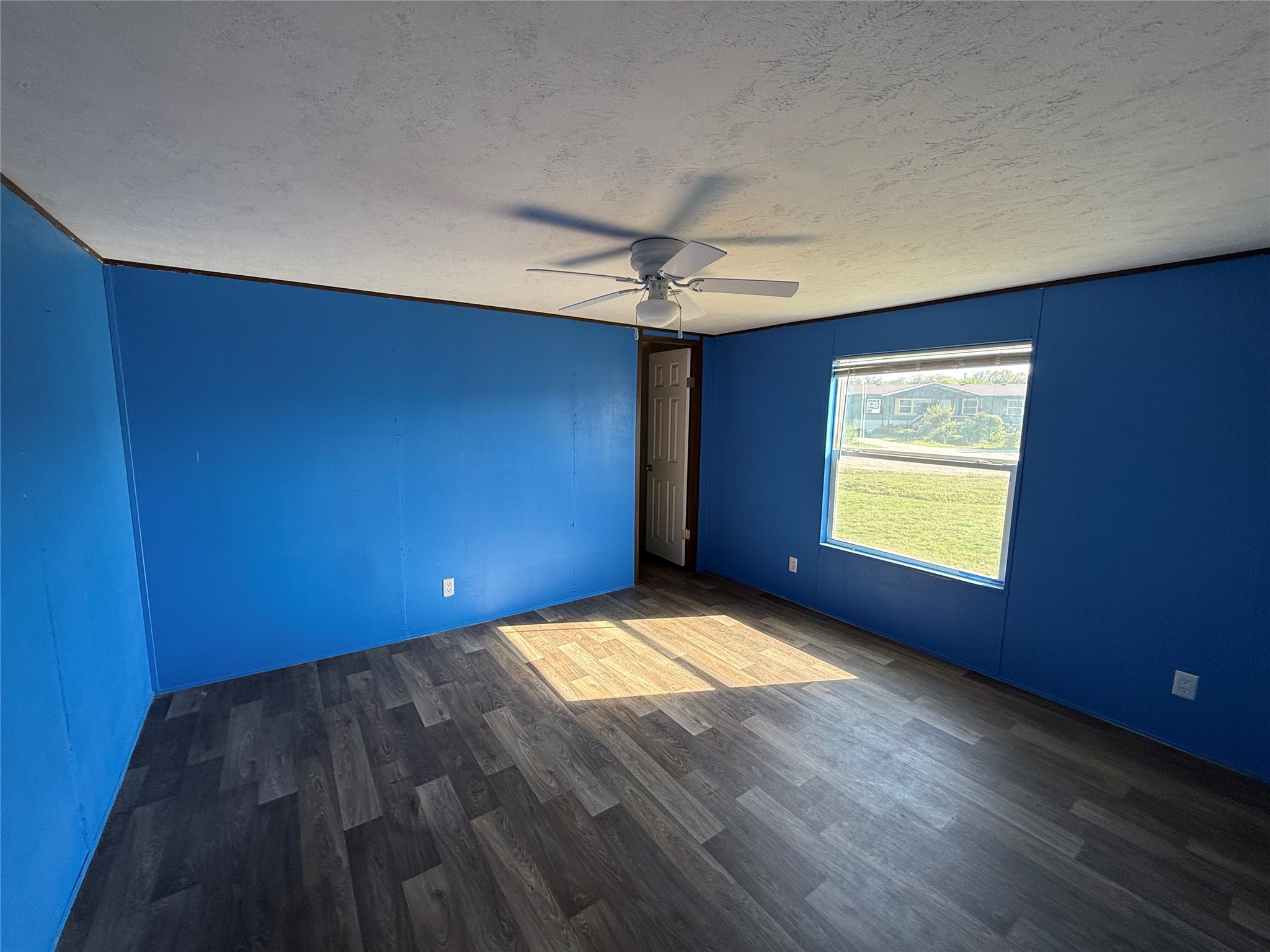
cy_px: 476
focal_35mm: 14
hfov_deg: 102.1
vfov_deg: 85.7
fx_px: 514
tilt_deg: -8.0
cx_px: 635
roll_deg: +0.1
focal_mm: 2.22
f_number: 2.2
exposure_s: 1/122
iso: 64
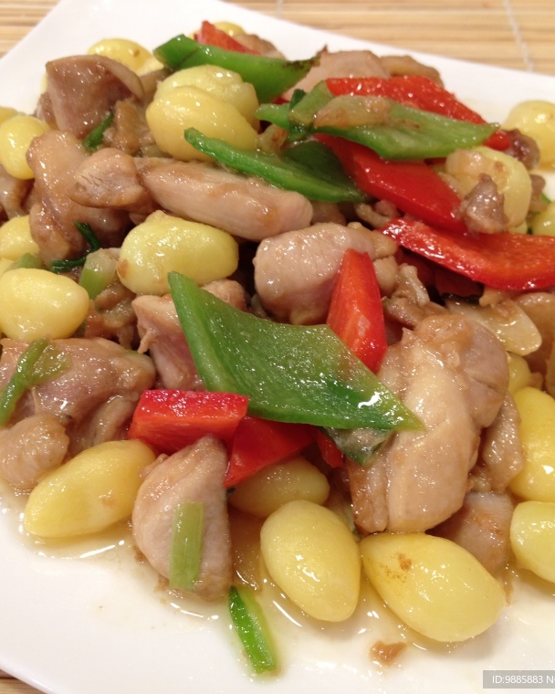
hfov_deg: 32.7
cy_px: 347
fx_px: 944
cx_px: 226
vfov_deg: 40.3
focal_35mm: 46
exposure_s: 1/24
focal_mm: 4.28
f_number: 2.4
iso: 64
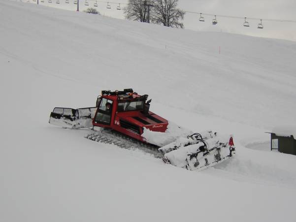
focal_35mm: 82
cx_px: 142
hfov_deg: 23.8
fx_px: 701
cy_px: 117
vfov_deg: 18.0
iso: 100
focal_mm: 10.1
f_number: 3.9
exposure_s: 1/858
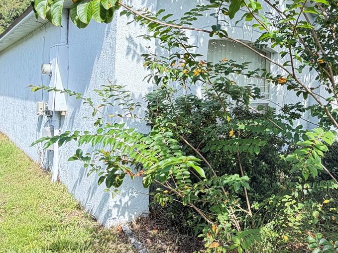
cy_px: 95
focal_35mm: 33
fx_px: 322
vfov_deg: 42.6
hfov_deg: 53.6
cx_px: 240
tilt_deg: +0.3
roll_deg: -1.9
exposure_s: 1/153
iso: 64
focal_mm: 2.22
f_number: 2.2
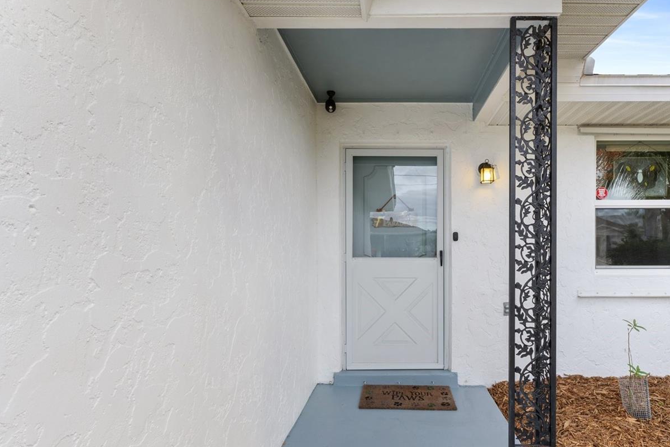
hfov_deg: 83.1
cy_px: 254
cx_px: 399
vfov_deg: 61.7
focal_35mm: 20
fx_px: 372
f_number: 8
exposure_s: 1/10
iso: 100
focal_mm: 10
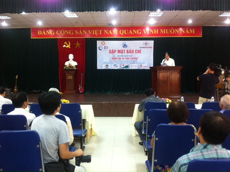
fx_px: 232
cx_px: 115
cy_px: 86
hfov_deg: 52.7
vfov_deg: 40.6
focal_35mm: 35
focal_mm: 3.85
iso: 320
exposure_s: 1/15
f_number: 2.8
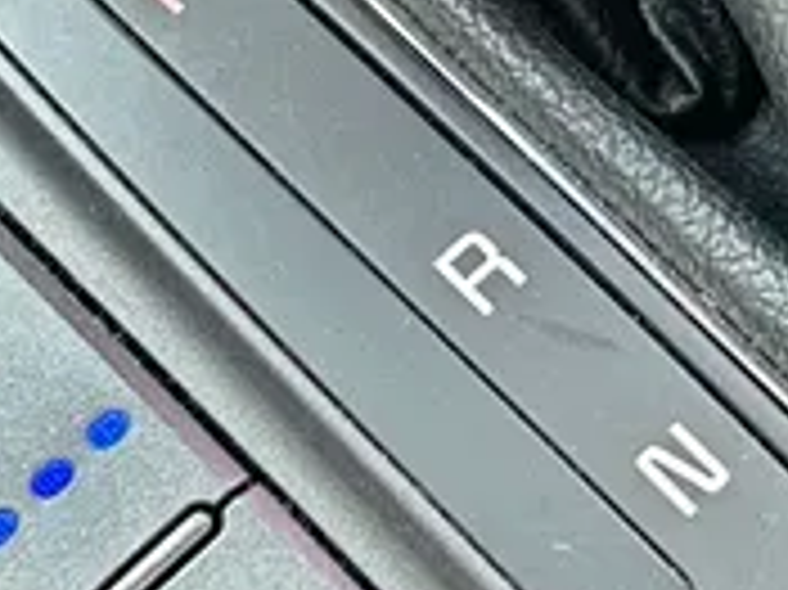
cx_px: 756
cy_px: 108
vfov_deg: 8.3
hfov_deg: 11.0
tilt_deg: -50.5
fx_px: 4049
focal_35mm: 178
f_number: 1.5
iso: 125
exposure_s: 1/68
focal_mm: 5.7
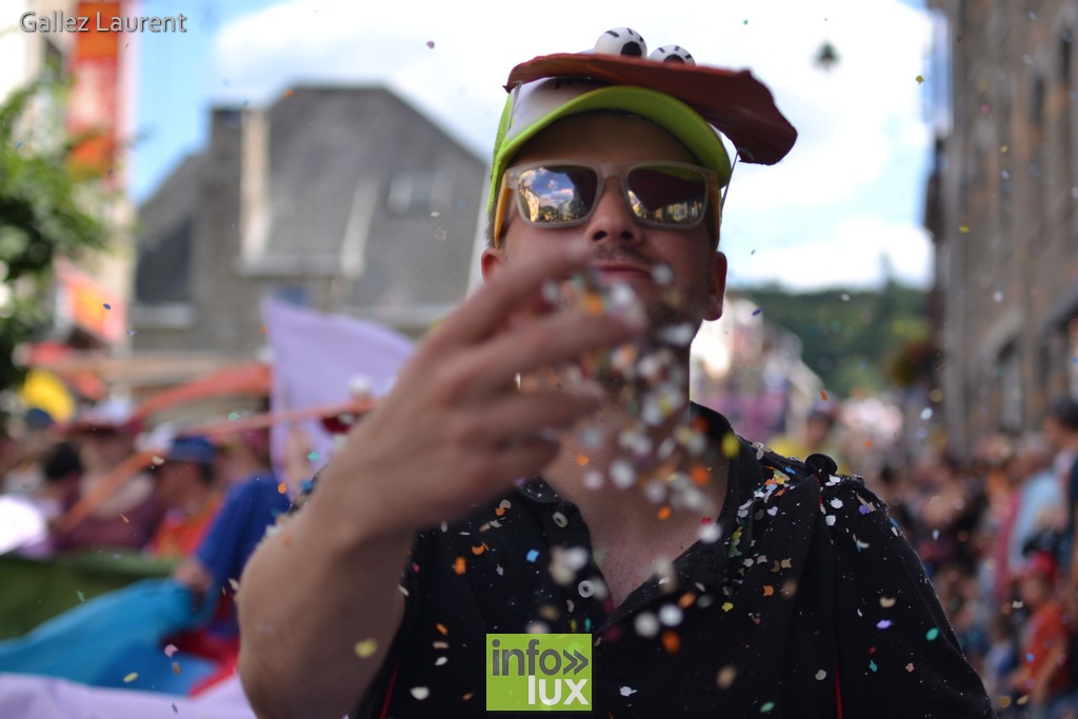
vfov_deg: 18.2
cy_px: 360
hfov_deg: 27.0
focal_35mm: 75
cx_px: 539
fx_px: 2246
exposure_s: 1/640
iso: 100
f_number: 2.8
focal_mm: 50
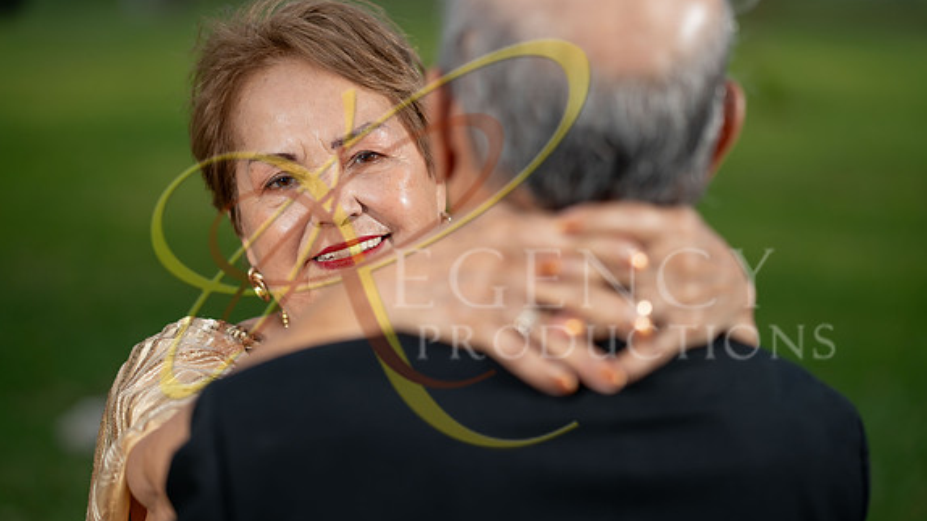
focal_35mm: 90
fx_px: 2212
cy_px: 244
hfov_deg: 23.7
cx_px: 462
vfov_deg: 13.4
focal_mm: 85
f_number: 2.2
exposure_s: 1/1600
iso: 200
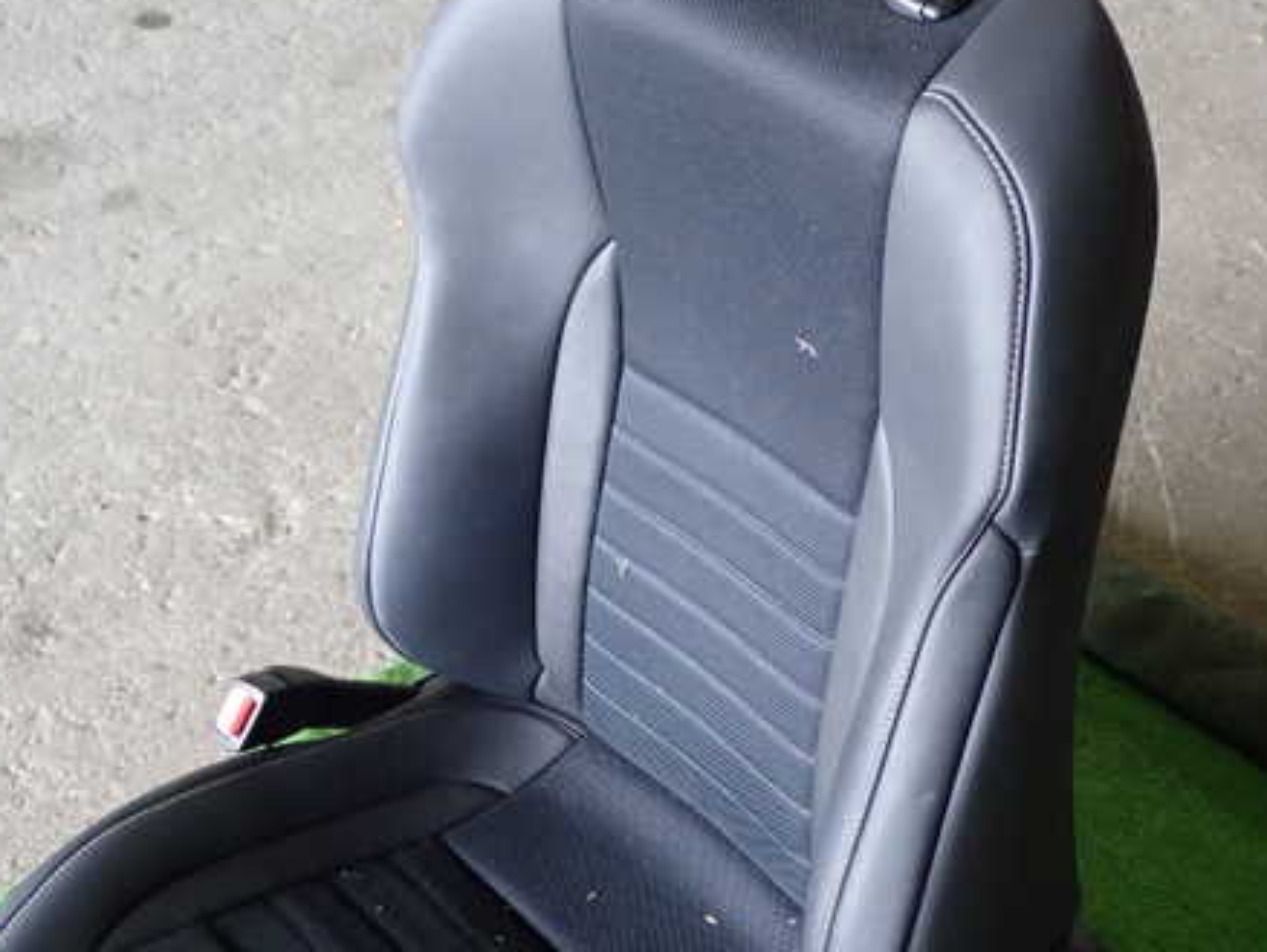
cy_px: 422
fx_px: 1904
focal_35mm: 52
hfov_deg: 36.7
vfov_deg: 28.0
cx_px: 738
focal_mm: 6.83
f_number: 2.7
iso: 250
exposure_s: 1/40
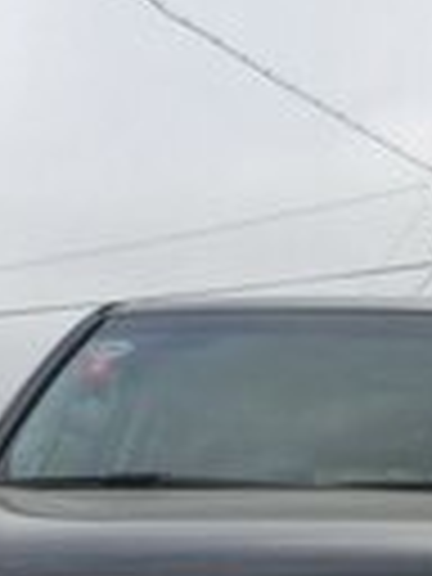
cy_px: 878
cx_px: 432
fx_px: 1864
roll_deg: -0.6
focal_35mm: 112
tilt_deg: -4.1
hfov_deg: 13.1
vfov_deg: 16.0
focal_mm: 4.15
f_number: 2.2
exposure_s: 1/807
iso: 32
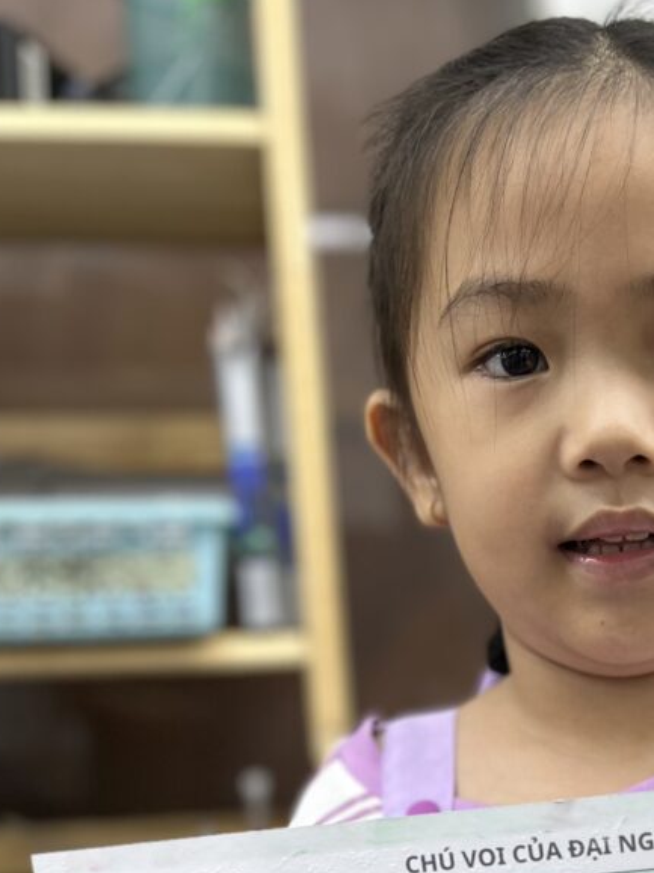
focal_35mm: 60
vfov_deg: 29.4
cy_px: 928
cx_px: 660
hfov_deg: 23.3
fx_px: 1513
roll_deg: +2.6
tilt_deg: -10.9
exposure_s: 1/100
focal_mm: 5.1
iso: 40
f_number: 1.6
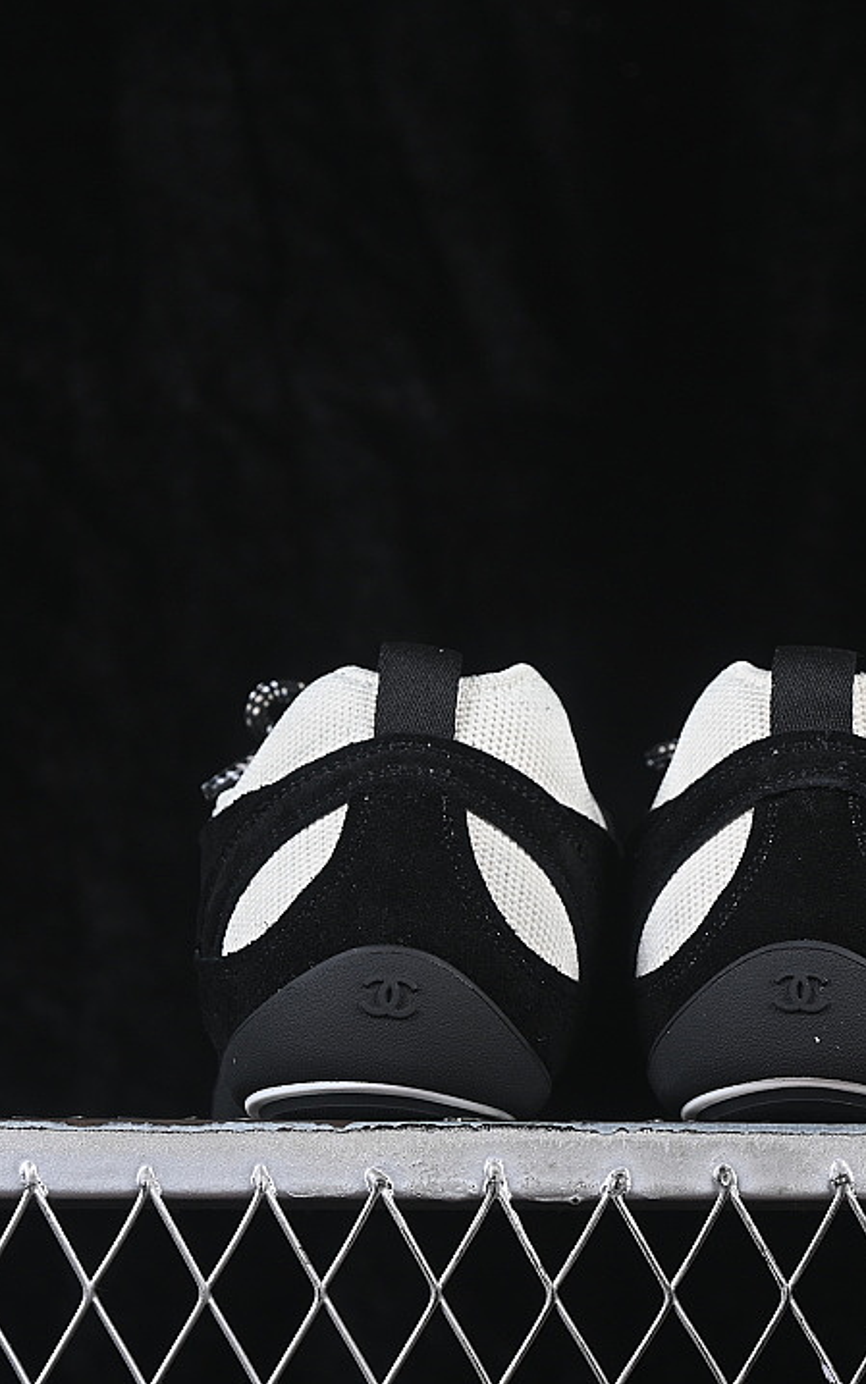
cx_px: 625
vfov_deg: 18.1
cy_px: 692
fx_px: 4341
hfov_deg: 11.4
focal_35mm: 115
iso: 160
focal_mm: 50
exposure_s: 1/60
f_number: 6.3
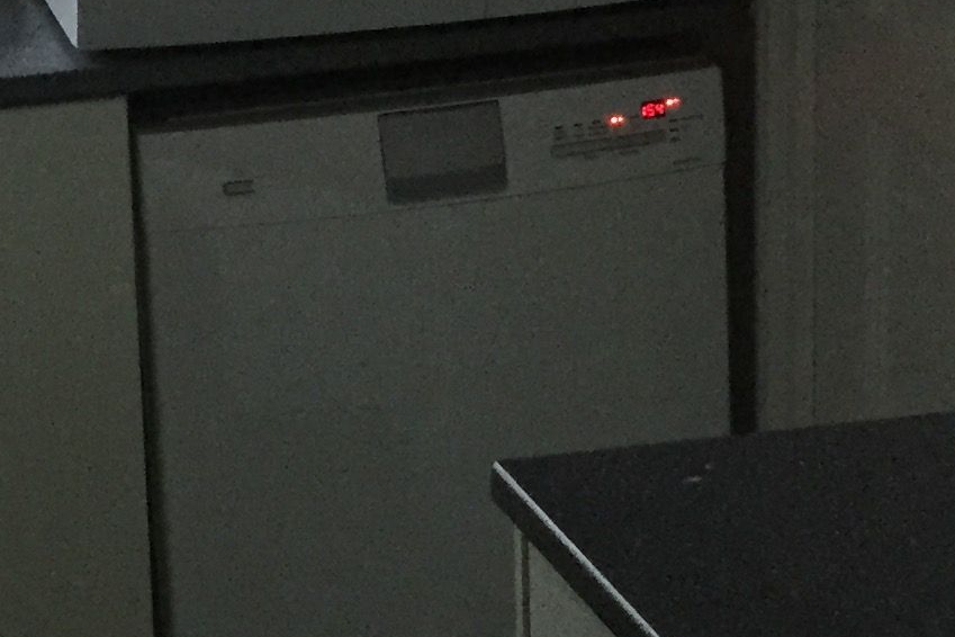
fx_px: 3077
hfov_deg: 17.1
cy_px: 123
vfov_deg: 11.8
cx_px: -90
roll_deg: +2.9
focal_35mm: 116
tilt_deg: -14.7
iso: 250
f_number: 2.2
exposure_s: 1/30
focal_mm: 4.15
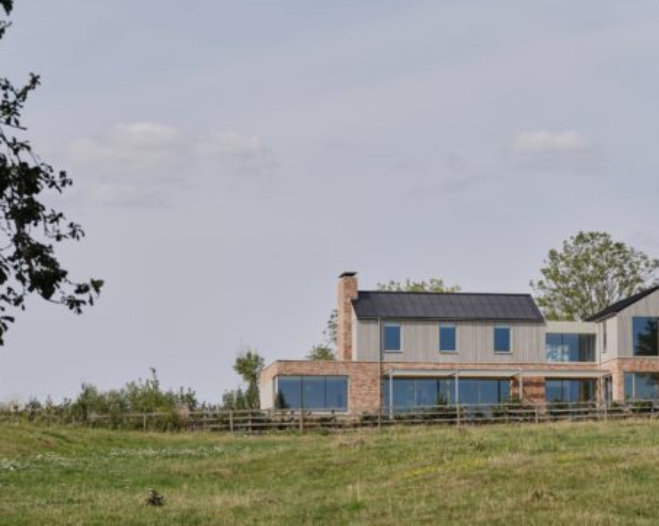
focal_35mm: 101
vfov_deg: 15.2
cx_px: 458
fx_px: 1969
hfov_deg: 18.9
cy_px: 273
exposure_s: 1/400
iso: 200
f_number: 8
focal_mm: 76.5
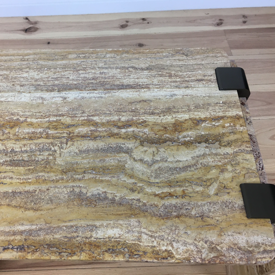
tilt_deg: -57.5
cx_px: 102
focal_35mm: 35
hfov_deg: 46.8
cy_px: 134
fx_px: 315
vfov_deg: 47.2
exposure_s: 1/33
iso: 50
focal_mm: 4.15
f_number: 2.2
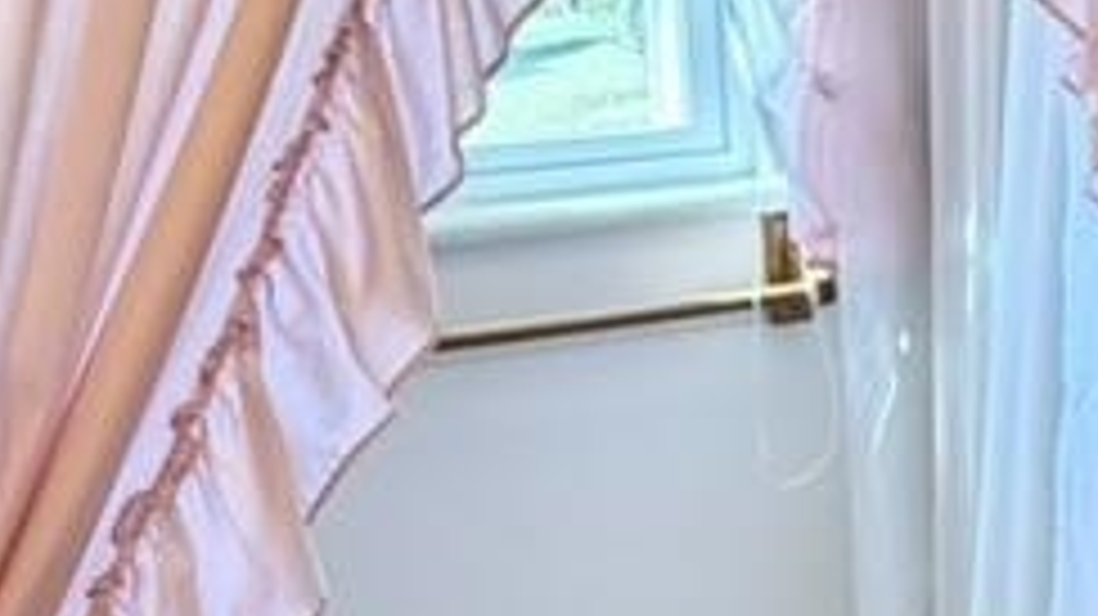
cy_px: 598
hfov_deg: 31.5
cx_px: 968
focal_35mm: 64
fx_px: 1863
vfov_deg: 18.4
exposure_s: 1/120
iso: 250
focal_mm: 2.22
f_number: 2.2
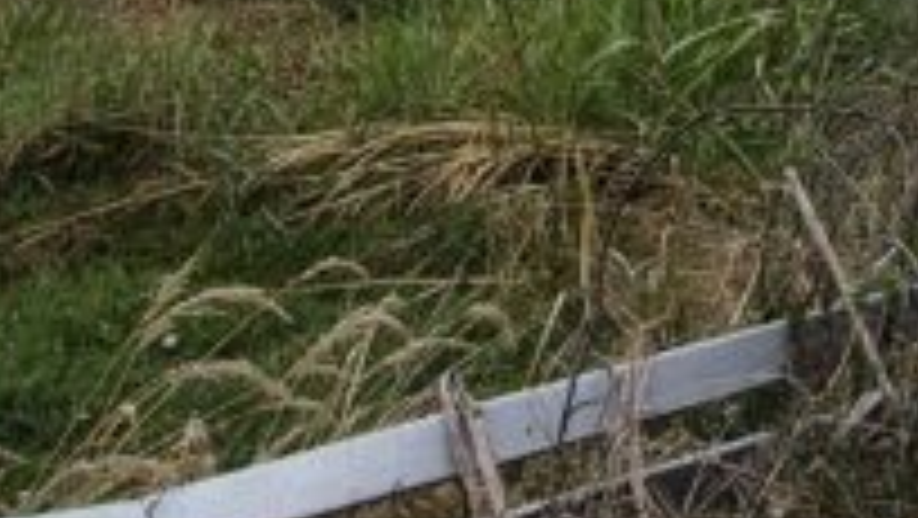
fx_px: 1729
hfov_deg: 27.7
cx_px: 954
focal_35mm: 71
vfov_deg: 14.3
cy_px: -504
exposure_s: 1/1436
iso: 40
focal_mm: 1.74
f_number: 2.2
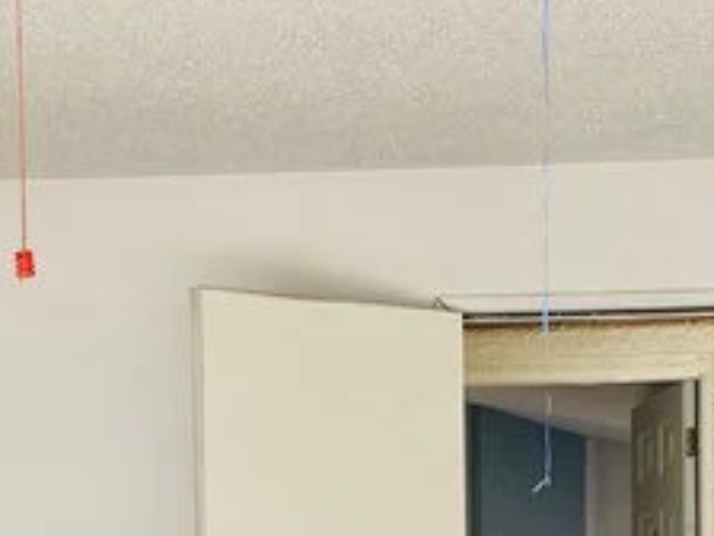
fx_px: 2455
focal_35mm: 119
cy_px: 798
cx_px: 300
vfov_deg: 11.9
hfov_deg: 16.5
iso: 32
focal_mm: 4.25
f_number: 1.8
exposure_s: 1/252
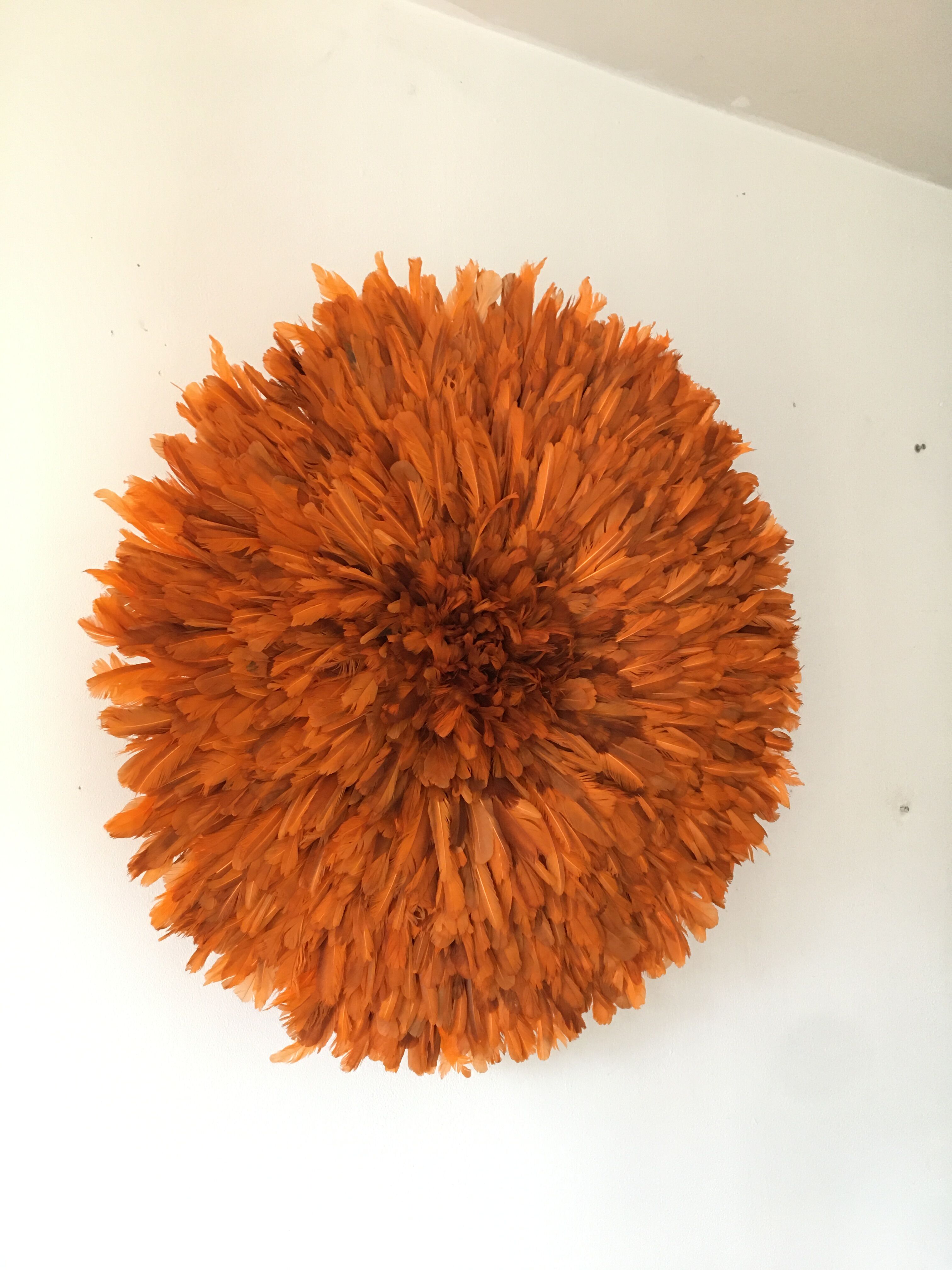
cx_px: 476
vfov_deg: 61.7
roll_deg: +1.6
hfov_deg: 48.2
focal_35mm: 29
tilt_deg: +6.9
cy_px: 635
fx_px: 1063
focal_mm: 4.15
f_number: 2.2
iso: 100
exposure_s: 1/17
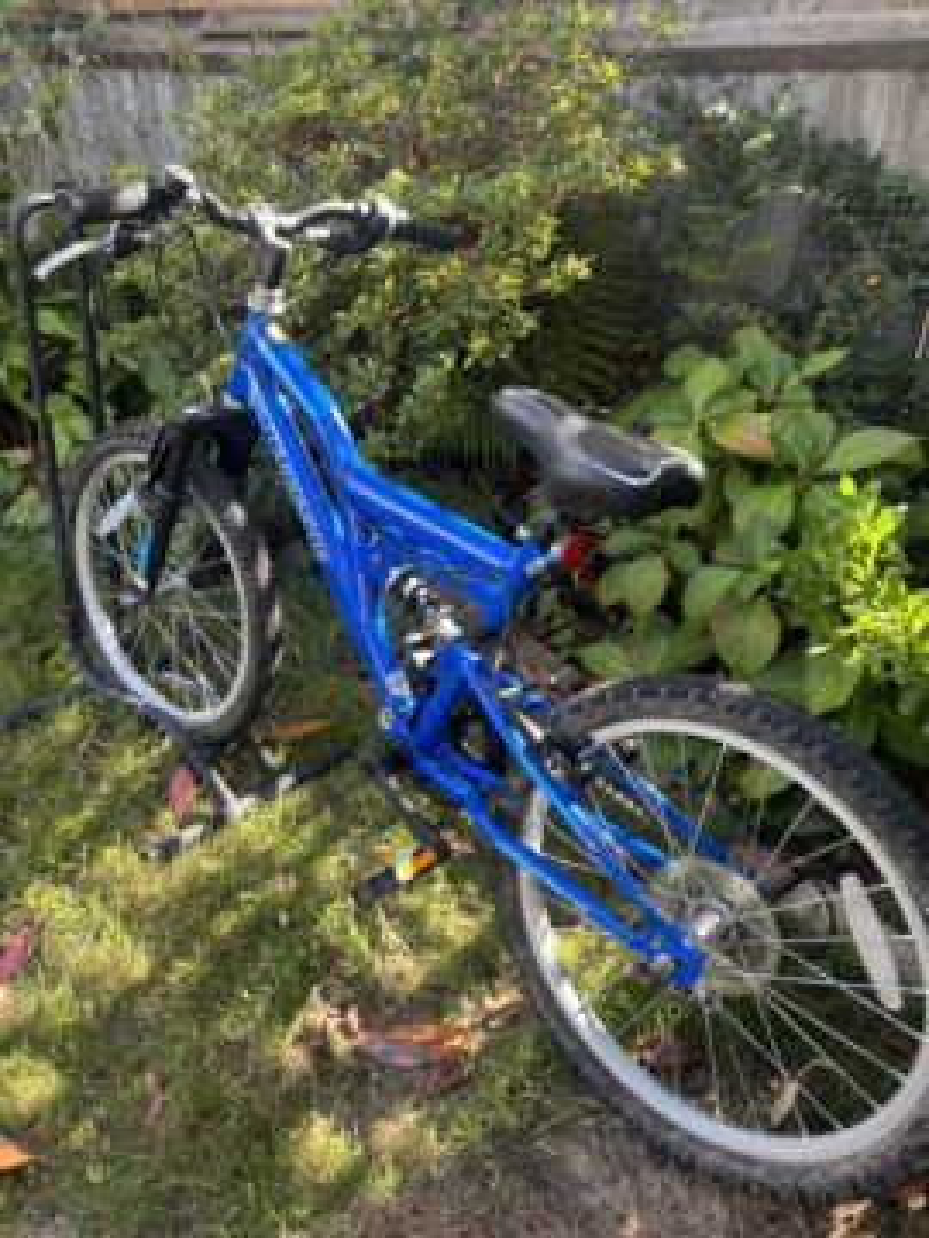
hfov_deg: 53.1
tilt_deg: -28.3
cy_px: 619
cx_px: 464
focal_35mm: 26
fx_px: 930
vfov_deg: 67.3
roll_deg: +0.3
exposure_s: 1/121
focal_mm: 5.96
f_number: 1.6
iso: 50
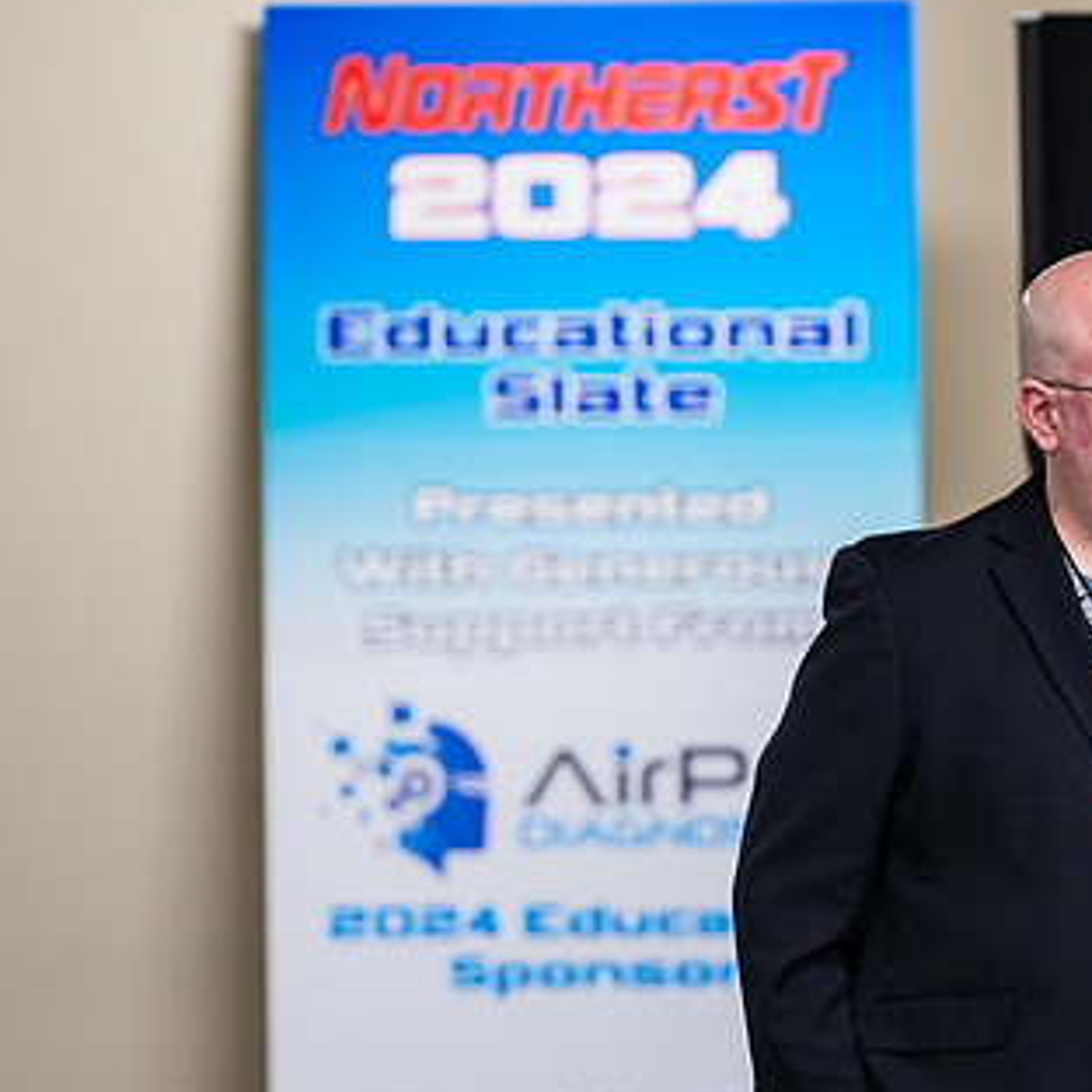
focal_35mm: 294
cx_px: 985
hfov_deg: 5.9
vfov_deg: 6.0
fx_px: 10493
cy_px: 573
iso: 1000
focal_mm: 175
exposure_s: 1/200
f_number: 4
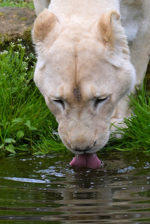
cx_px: 86
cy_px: 109
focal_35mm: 263
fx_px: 1640
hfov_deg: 5.2
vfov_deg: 7.8
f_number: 5.3
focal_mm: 145
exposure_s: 1/640
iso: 400
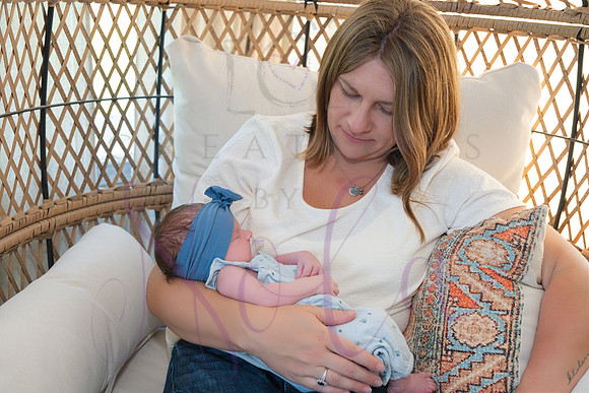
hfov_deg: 43.6
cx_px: 294
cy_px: 196
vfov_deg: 29.9
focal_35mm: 45
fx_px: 736
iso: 1600
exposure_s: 1/320
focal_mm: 45
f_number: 4
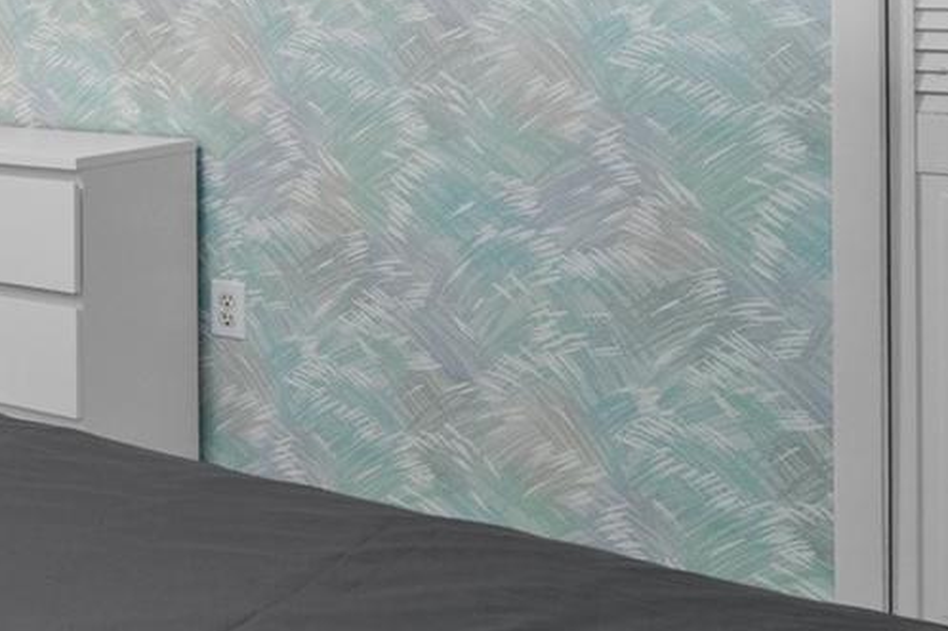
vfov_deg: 21.9
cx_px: -534
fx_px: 1527
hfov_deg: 24.9
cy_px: -92
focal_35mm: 58
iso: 320
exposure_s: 2
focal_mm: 12
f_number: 8
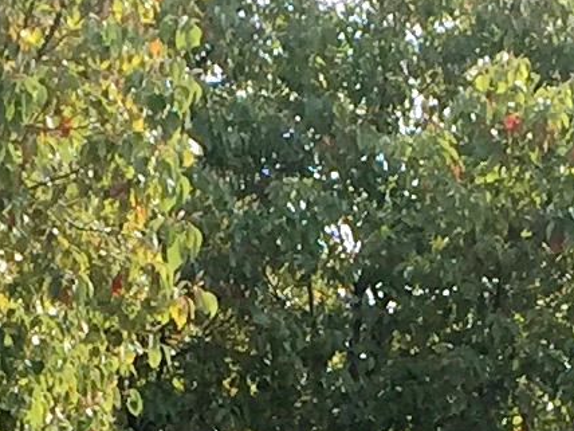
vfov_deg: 6.2
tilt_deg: -0.1
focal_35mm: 221
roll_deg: -0.3
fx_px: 3665
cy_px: 1294
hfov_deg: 8.9
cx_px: 186
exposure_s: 1/1041
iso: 32
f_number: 2.2
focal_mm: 4.15
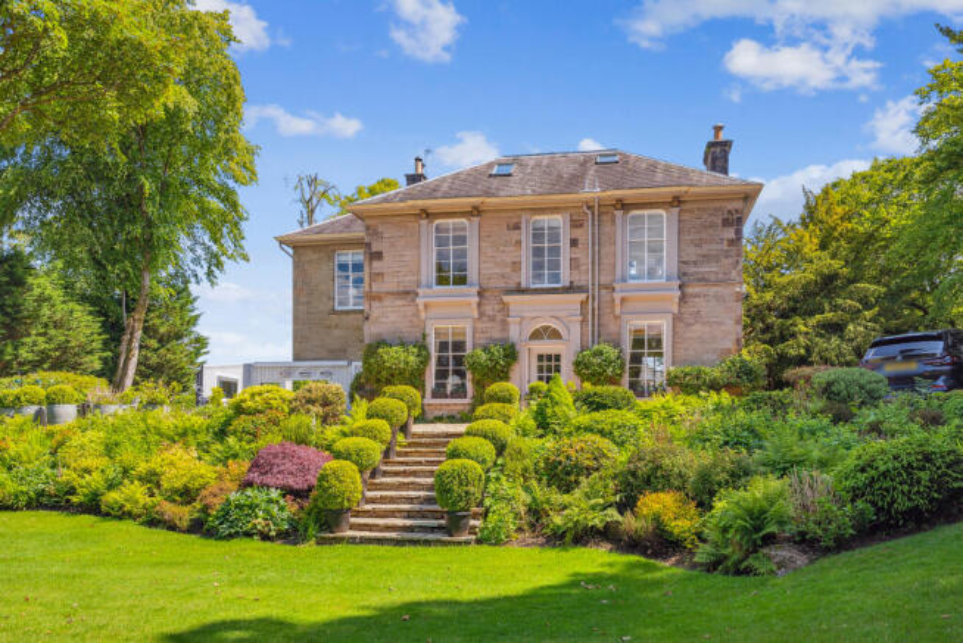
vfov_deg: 43.5
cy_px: 322
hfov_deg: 61.7
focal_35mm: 30
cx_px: 482
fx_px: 806
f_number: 5
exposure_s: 1/1250
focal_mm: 30.1
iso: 250
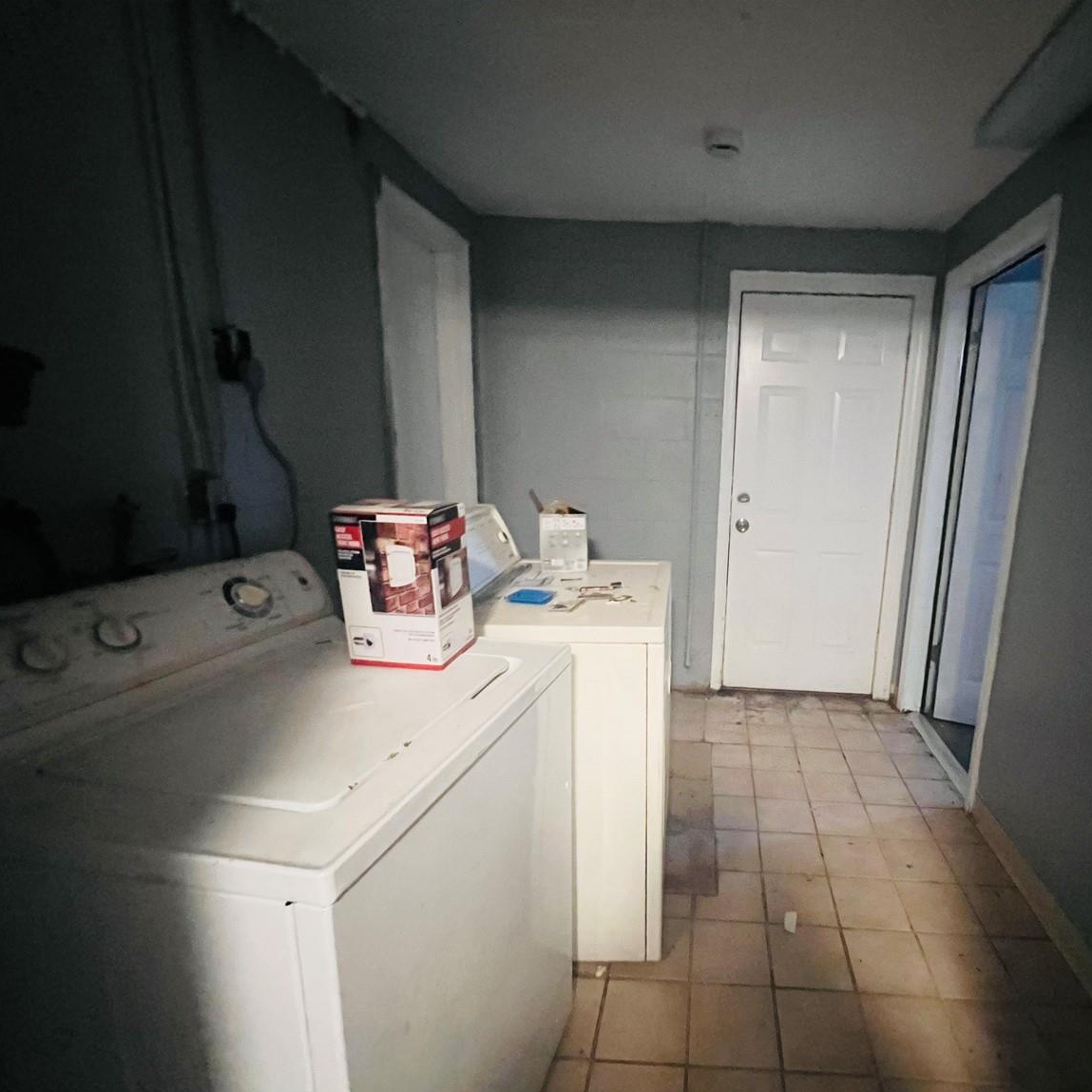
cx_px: 693
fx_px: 571
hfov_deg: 85.5
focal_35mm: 16
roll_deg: -2.2
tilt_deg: -11.8
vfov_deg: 87.4
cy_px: 564
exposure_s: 1/40
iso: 1000
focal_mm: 1.57
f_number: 1.8
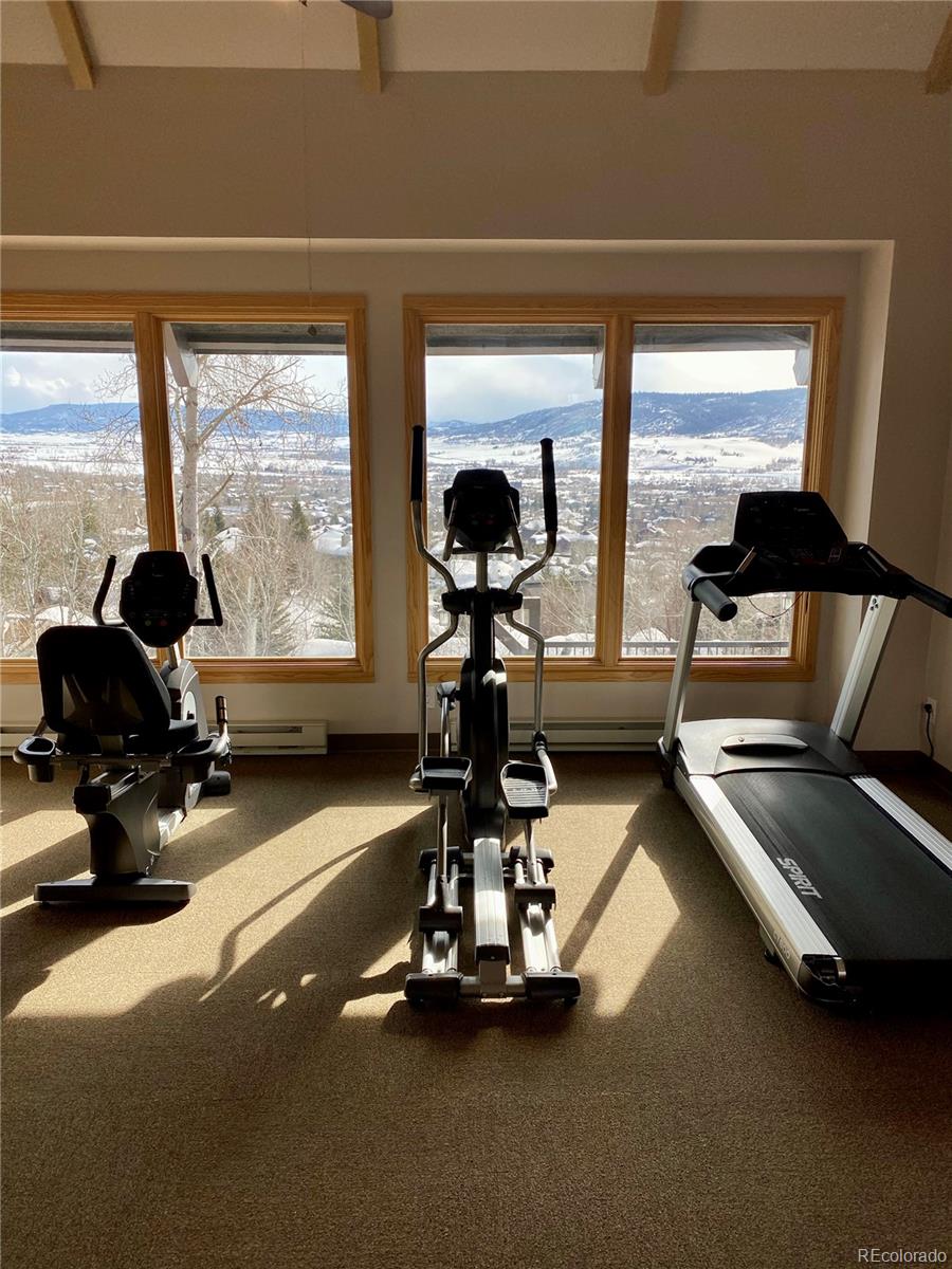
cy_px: 634
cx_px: 476
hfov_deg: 53.1
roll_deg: -0.3
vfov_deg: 67.3
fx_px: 953
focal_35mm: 26
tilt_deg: -9.6
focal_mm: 4.25
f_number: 1.8
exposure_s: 1/673
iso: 32
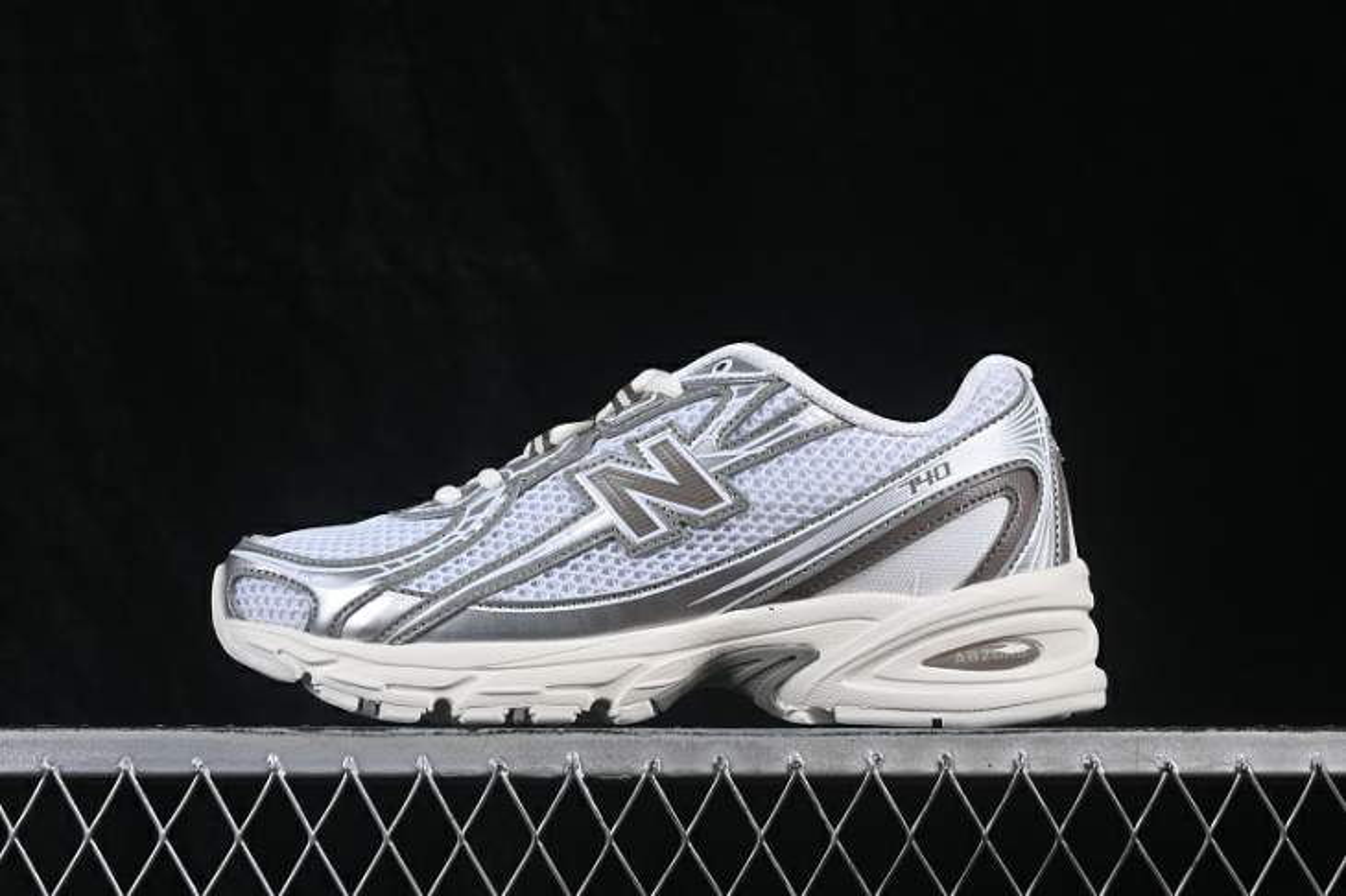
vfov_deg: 18.2
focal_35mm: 75
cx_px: 673
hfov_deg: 27.0
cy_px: 448
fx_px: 2803
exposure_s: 1/80
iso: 160
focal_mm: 50
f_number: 8
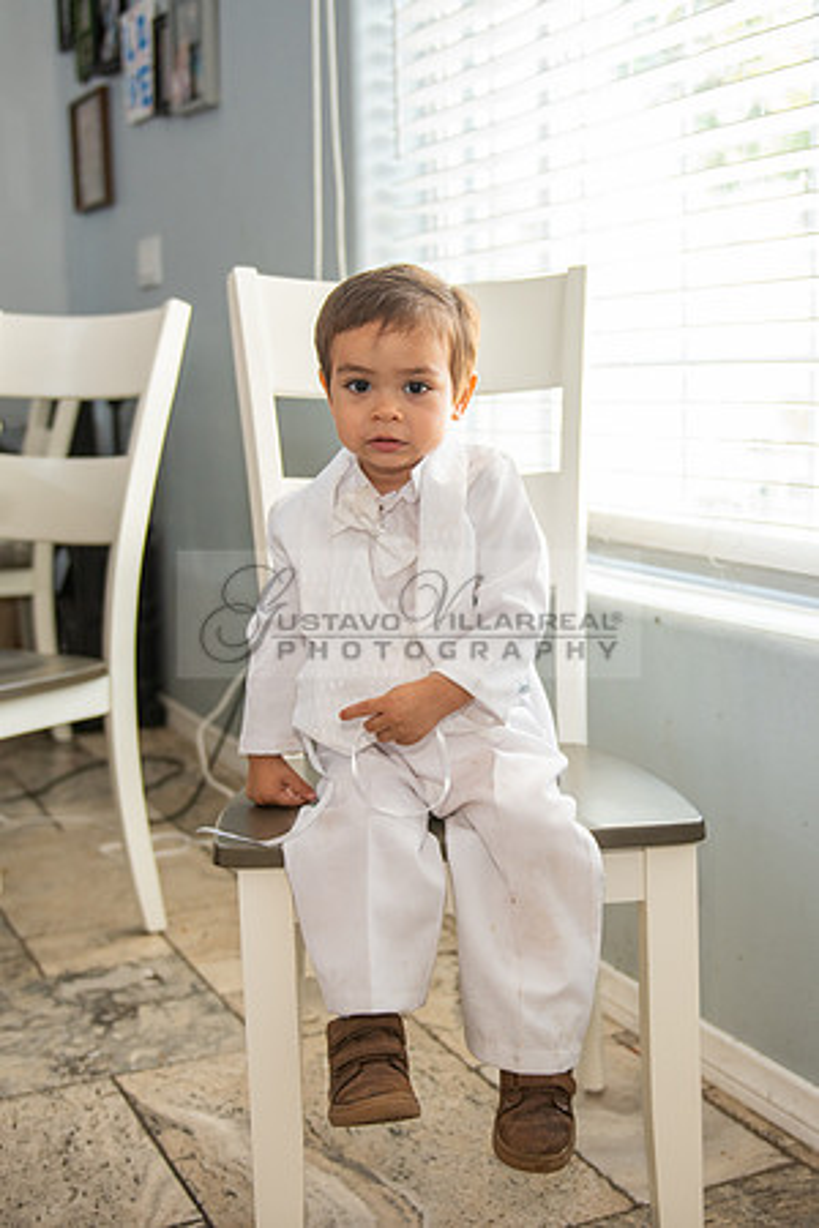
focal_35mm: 48
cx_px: 513
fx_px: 1646
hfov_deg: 27.8
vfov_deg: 40.9
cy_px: 616
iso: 320
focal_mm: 32
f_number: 2.8
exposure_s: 1/125
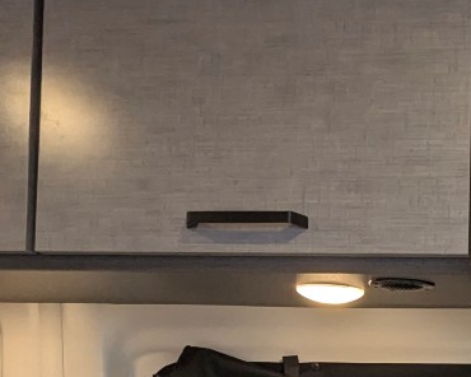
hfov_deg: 28.9
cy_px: 397
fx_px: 822
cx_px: 520
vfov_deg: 24.4
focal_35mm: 59
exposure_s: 1/292
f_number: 2.2
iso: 166
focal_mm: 2.35
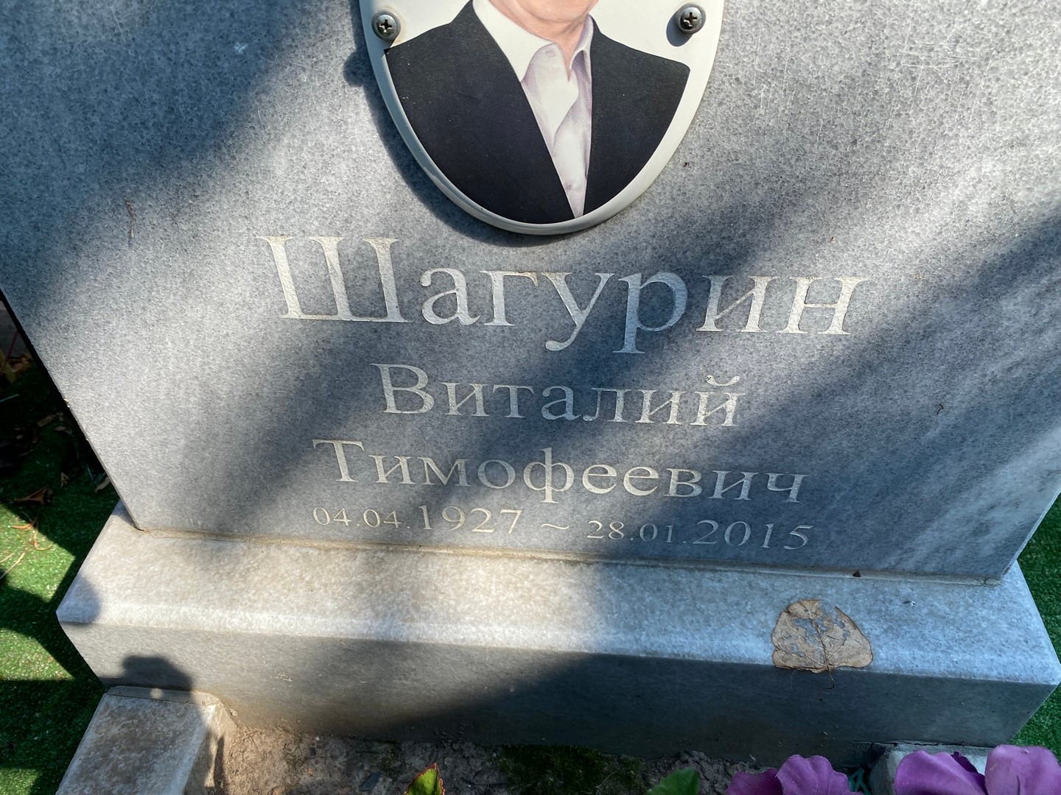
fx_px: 797
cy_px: 398
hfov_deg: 67.3
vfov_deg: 53.1
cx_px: 530
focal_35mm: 26
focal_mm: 4.25
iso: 32
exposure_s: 1/1025
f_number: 1.8
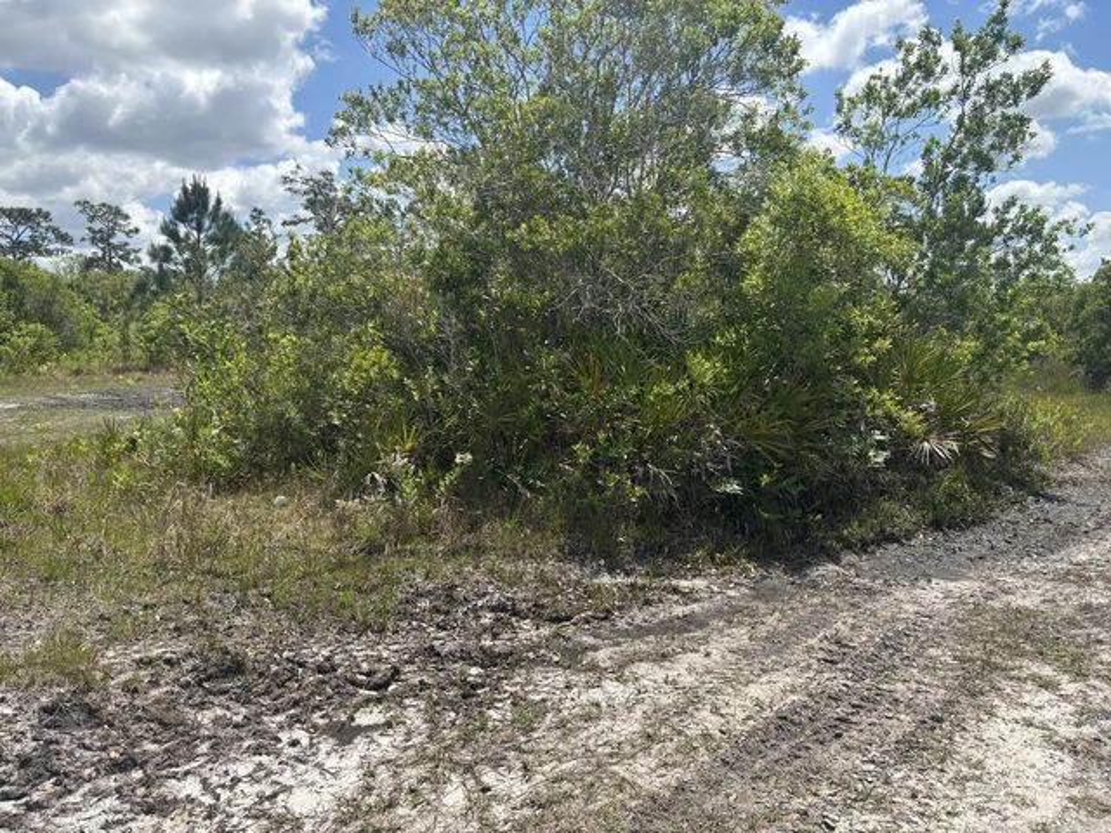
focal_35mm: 26
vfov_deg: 53.1
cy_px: 416
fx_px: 834
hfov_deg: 67.3
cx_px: 556
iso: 50
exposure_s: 1/2451
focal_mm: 5.96
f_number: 1.6
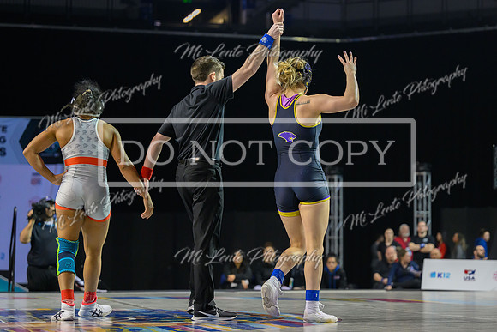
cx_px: 274
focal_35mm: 96
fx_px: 1329
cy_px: 144
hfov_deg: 21.2
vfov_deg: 14.2
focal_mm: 84
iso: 5000
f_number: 2.8
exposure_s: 1/1000
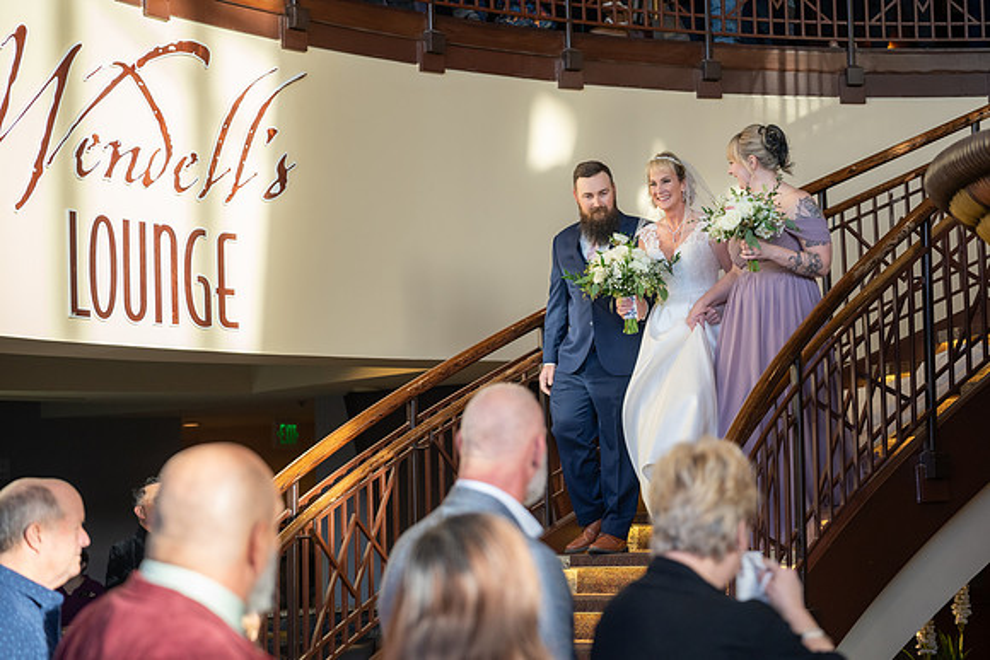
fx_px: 2321
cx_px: 593
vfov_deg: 16.2
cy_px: 302
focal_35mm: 84
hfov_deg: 24.0
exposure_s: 1/200
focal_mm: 70
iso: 320
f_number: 2.8
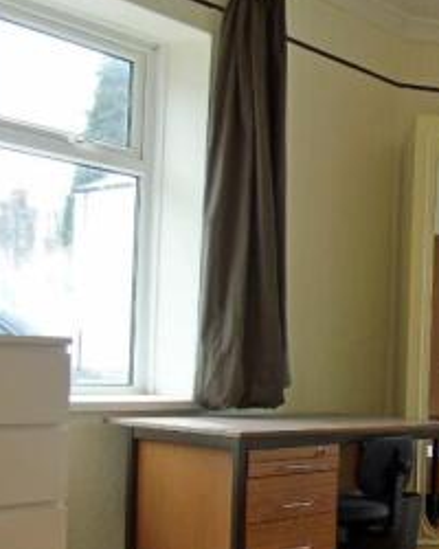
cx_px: 515
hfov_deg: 24.4
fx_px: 926
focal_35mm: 57
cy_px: 394
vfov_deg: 32.5
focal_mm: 4.4
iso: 80
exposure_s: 1/100
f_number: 3.4
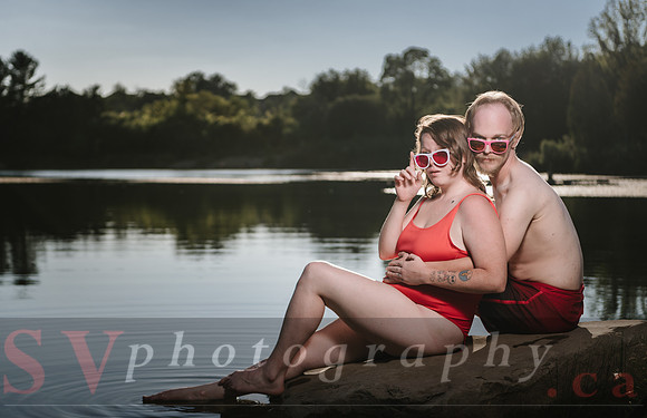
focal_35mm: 71
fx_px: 1258
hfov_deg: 28.9
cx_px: 324
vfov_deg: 18.9
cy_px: 209
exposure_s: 1/250
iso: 31
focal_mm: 70
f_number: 4
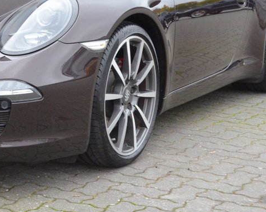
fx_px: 756
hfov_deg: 19.6
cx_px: 28
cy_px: 43
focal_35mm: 96
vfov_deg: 15.9
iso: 2000
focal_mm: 32
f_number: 4.8
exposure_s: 1/30
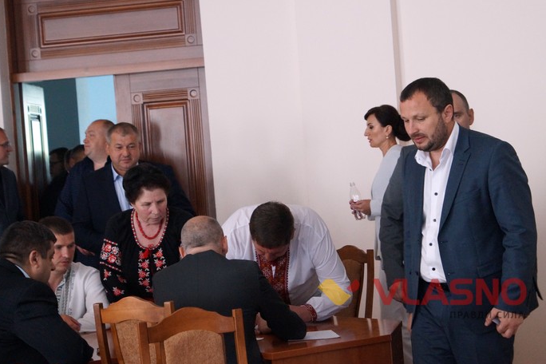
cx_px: 270
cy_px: 184
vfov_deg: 14.9
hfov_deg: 22.1
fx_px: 1395
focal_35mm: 92
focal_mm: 60
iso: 3200
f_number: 6.3
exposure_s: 1/80
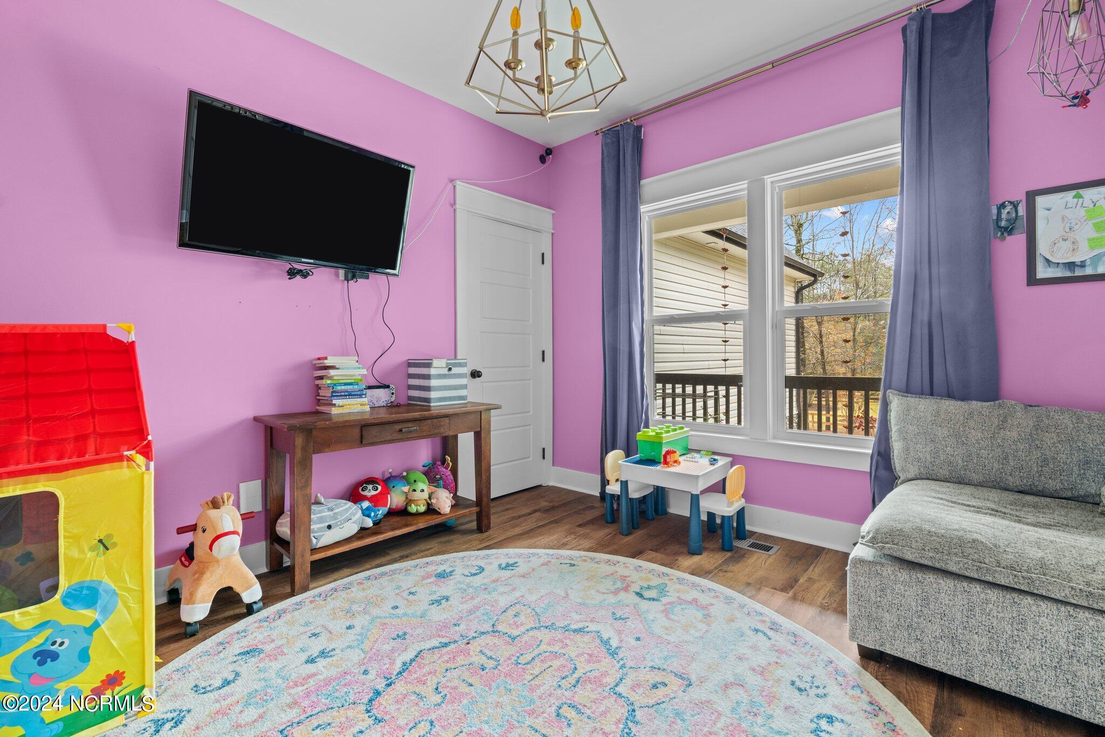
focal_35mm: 16
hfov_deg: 96.7
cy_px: 368
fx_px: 491
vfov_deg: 73.8
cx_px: 552
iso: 400
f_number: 8
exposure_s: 3.2
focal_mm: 16
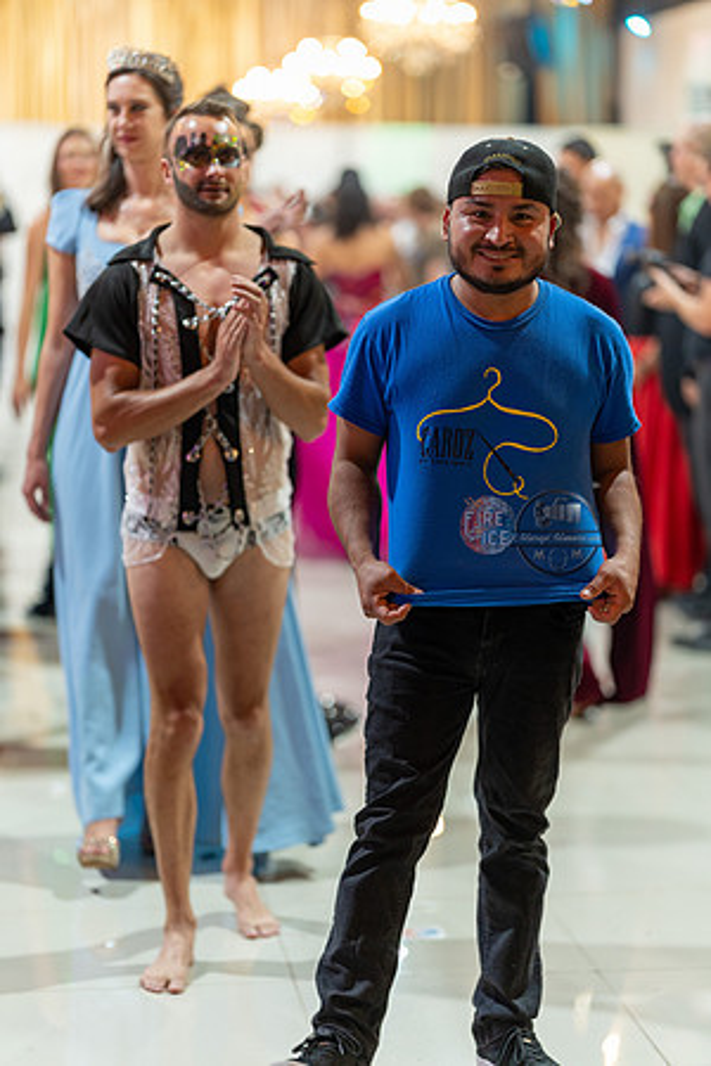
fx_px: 2518
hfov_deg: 16.1
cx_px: 356
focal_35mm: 85
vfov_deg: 23.9
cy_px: 533
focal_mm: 85
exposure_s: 1/160
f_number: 1.4
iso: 320
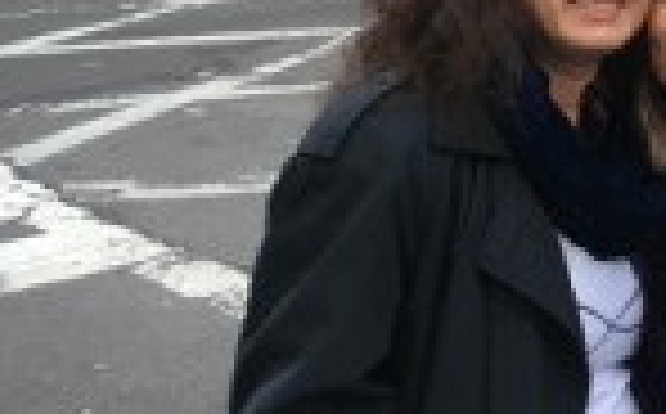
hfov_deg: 25.5
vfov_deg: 16.0
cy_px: -153
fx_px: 1377
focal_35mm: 76
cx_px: 702
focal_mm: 4.15
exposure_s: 1/30
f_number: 2.2
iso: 32
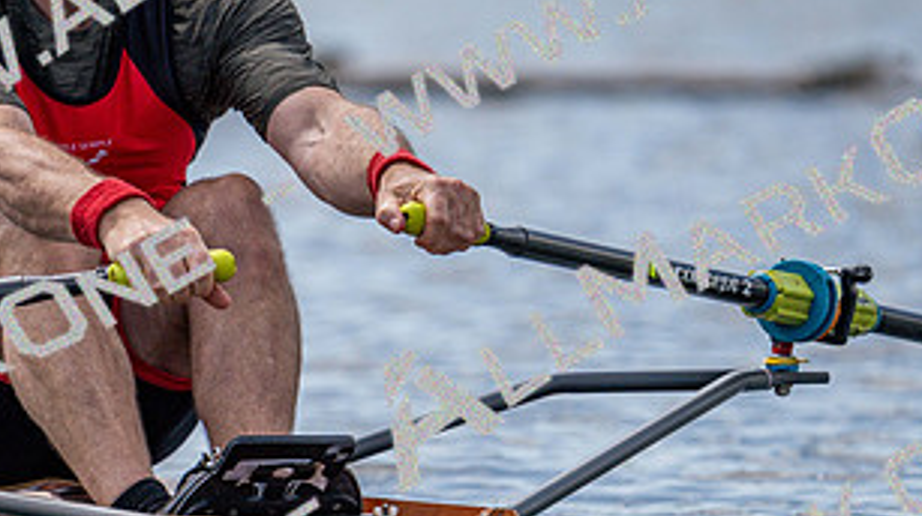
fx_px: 21152
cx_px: 126
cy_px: 208
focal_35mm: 866
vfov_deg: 1.4
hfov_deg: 2.5
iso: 400
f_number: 6.3
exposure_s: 1/2000
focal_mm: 437
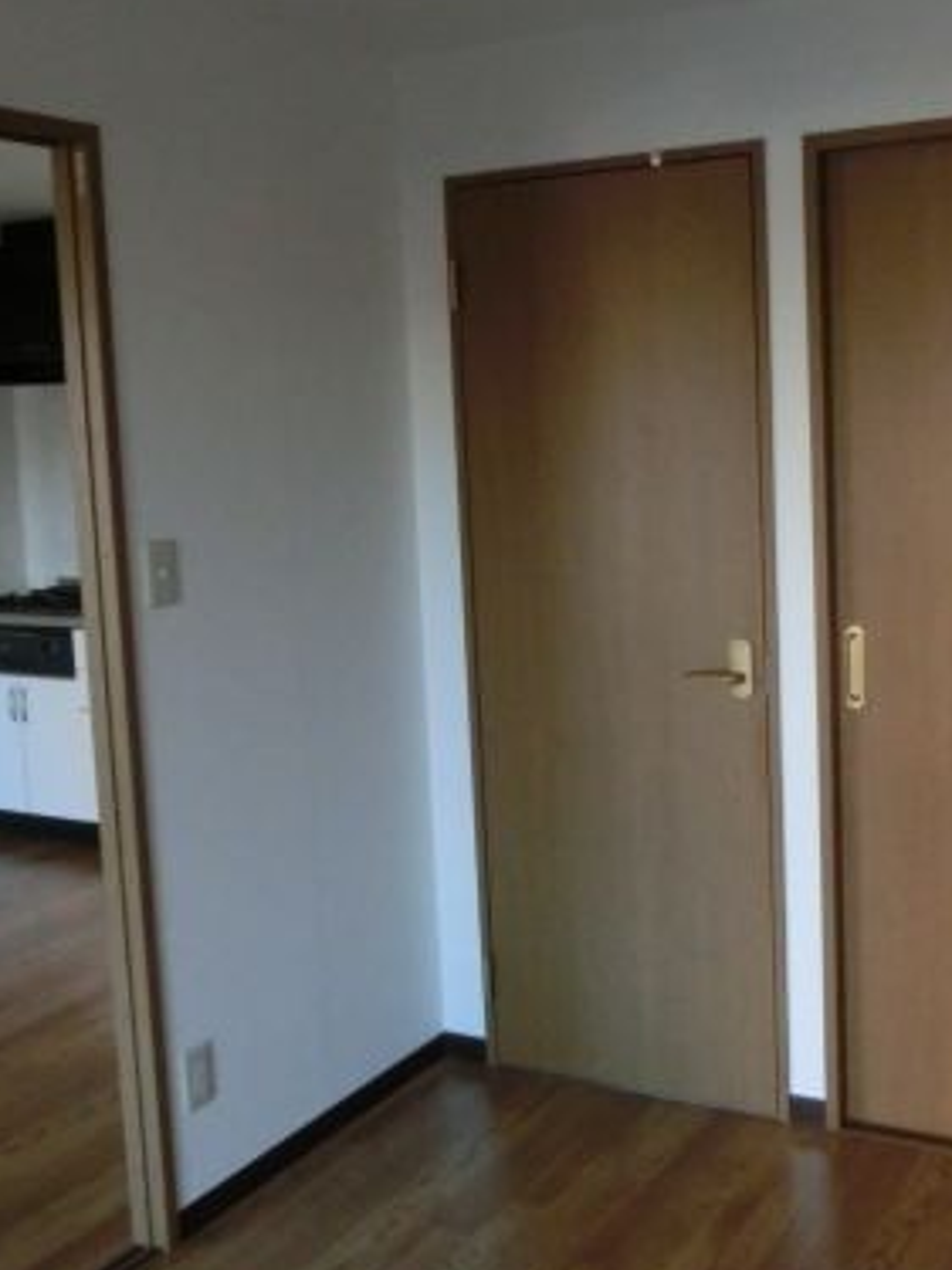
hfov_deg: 34.8
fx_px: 1504
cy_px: 559
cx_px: 637
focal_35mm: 41
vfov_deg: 45.7
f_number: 3
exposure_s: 1/250
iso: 800
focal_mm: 4.24
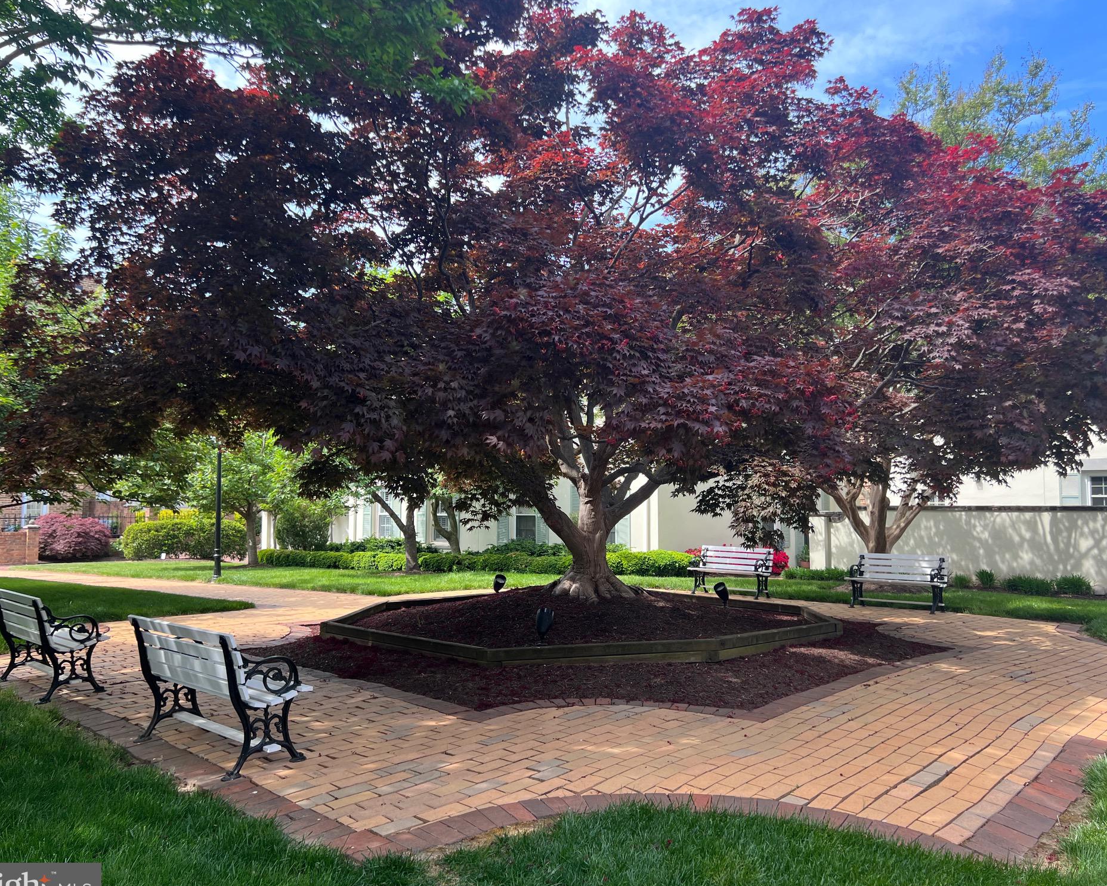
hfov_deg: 62.2
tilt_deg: +3.7
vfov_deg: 51.5
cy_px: 453
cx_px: 563
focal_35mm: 28
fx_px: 917
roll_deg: -0.2
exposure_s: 1/567
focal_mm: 5.7
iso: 50
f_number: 1.5
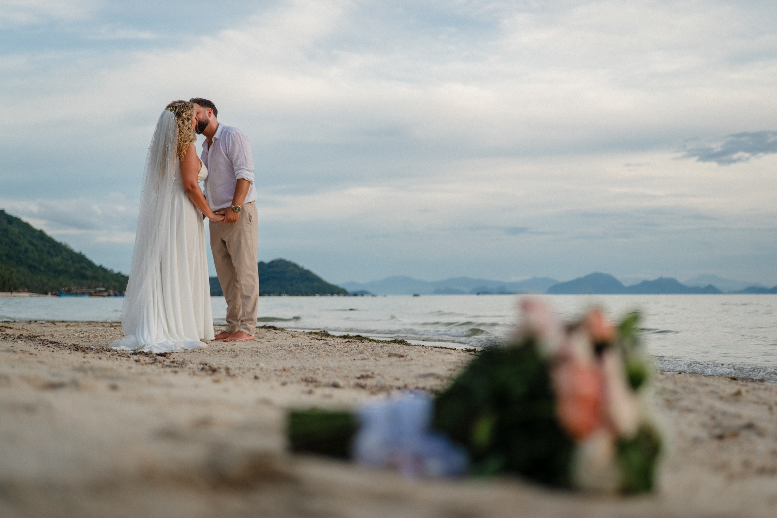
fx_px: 1121
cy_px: 259
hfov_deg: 38.2
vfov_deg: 26.0
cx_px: 395
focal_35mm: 52
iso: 320
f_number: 2
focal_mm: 50
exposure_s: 1/400
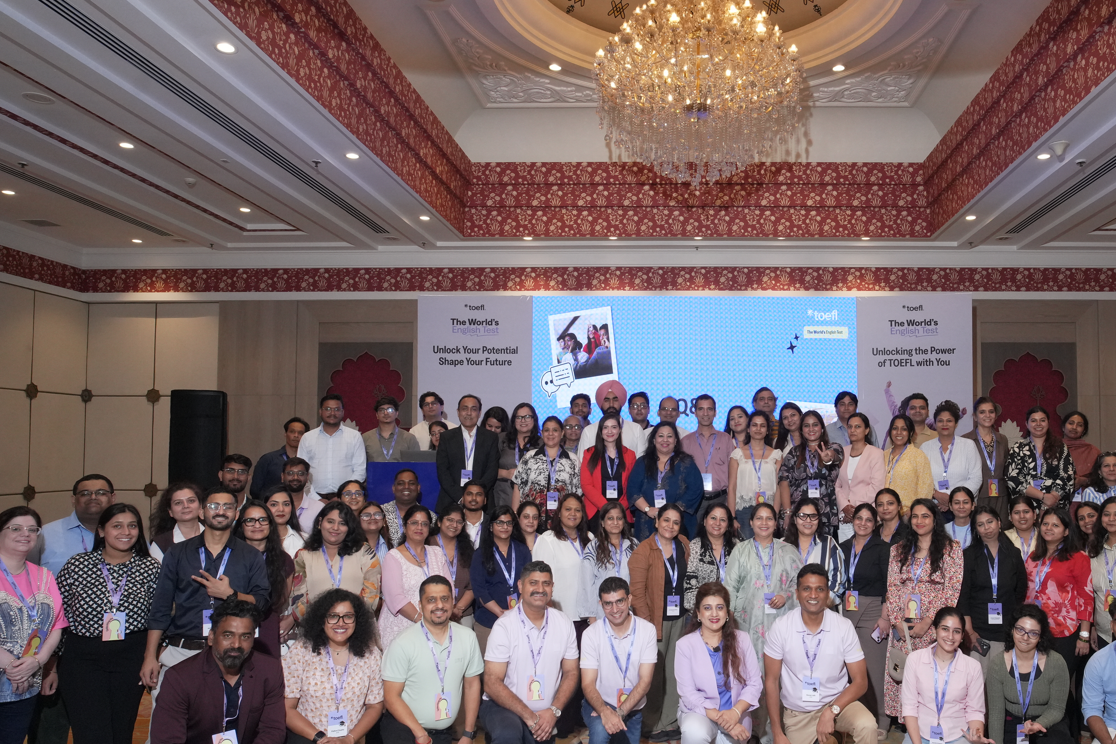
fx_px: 837
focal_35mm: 27
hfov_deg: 66.5
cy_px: 412
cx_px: 692
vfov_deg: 47.8
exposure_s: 1/200
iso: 2500
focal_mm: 18
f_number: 7.1
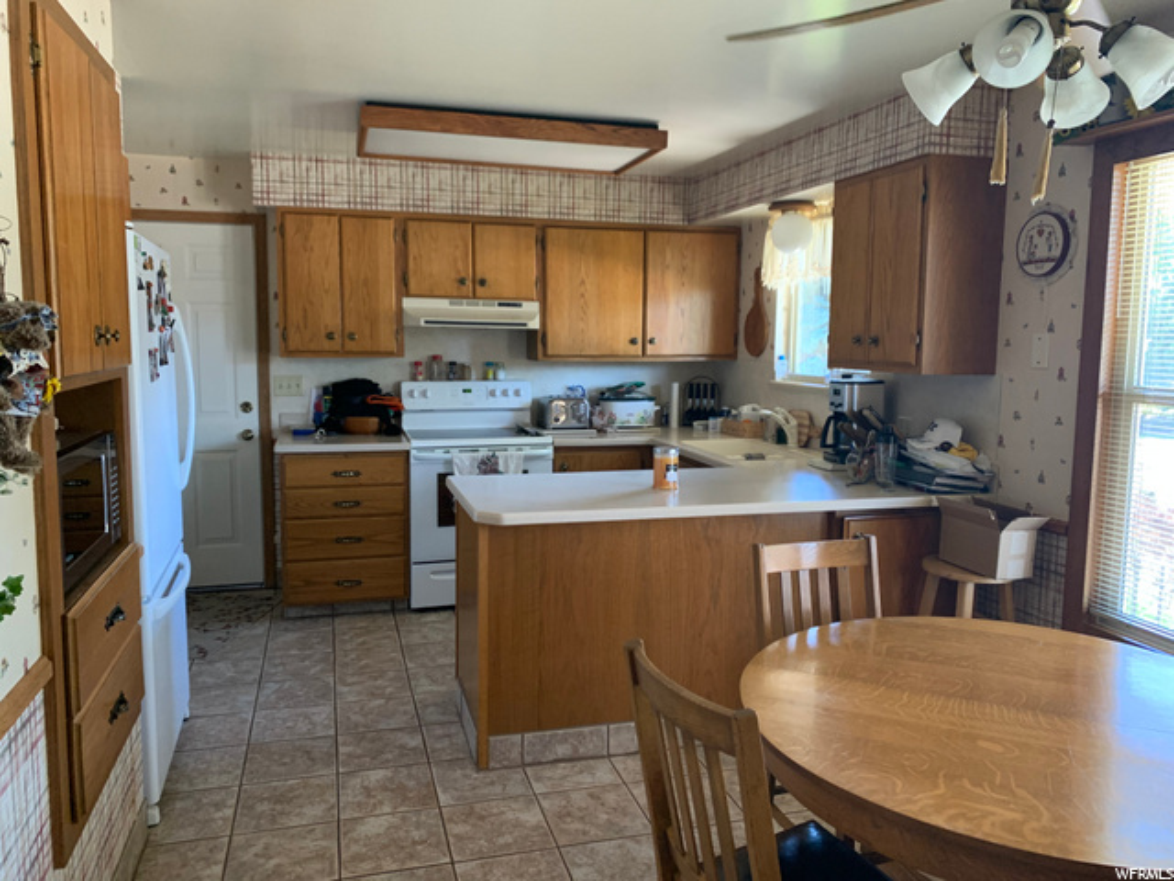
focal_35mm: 26
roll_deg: -1.6
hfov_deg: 67.3
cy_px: 440
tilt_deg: -6.3
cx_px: 587
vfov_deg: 53.1
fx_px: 882
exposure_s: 1/60
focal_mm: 4.25
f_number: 1.8
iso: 320
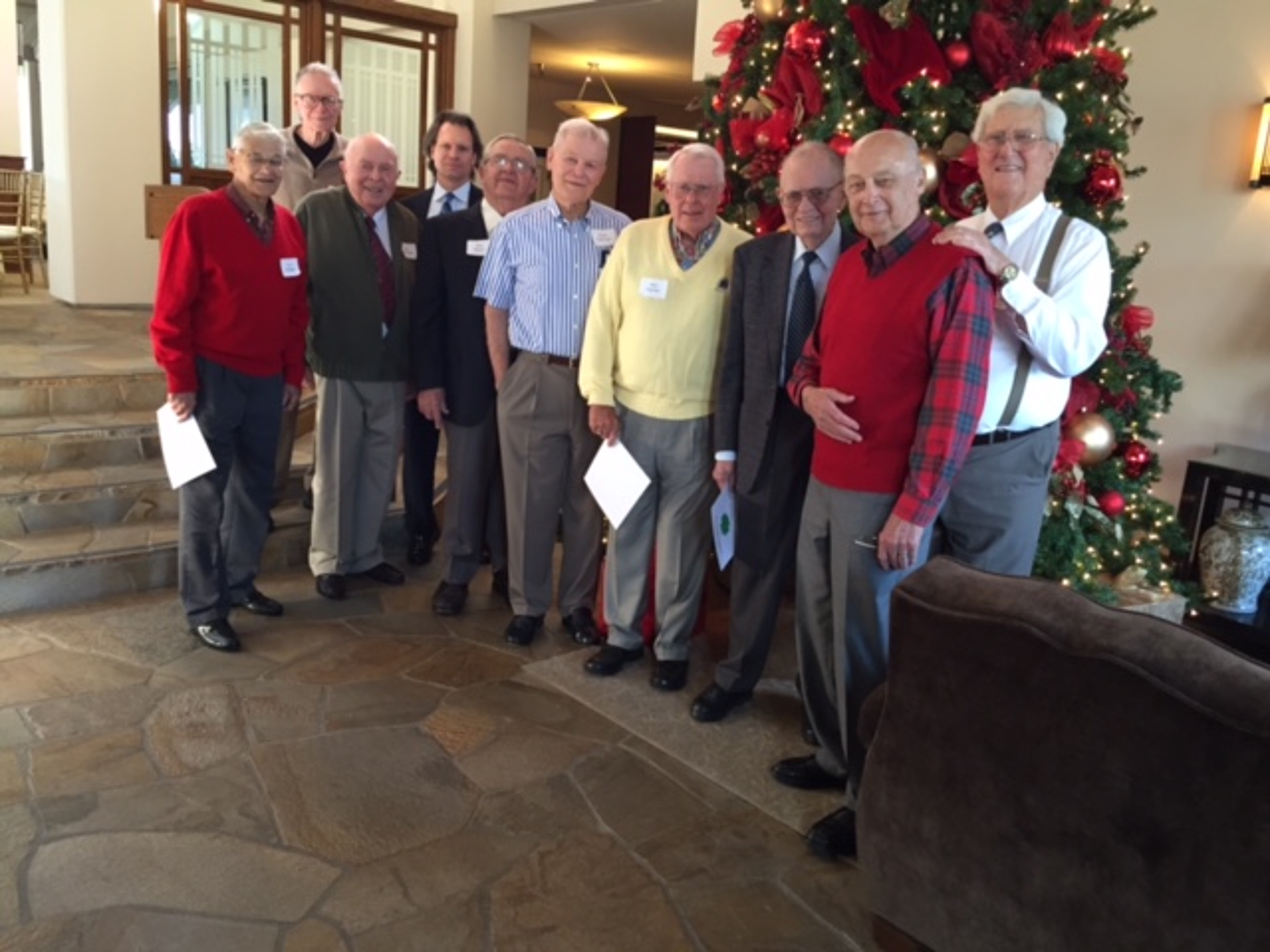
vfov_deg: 48.2
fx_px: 1064
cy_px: 476
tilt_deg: -11.6
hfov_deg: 61.7
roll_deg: -5.4
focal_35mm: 29
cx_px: 635
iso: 125
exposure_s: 1/30
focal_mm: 4.15
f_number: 2.2
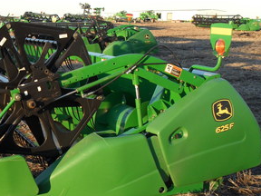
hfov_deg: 28.5
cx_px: 40
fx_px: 498
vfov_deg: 22.2
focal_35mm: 66
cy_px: 106
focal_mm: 6.3
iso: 100
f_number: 3.2
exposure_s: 1/180
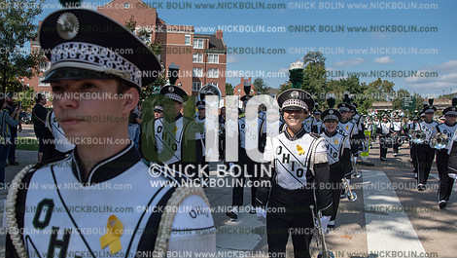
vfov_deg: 37.8
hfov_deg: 62.5
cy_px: 142
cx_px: 210
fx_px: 376
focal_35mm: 31
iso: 400
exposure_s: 1/4000
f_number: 5
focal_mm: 24
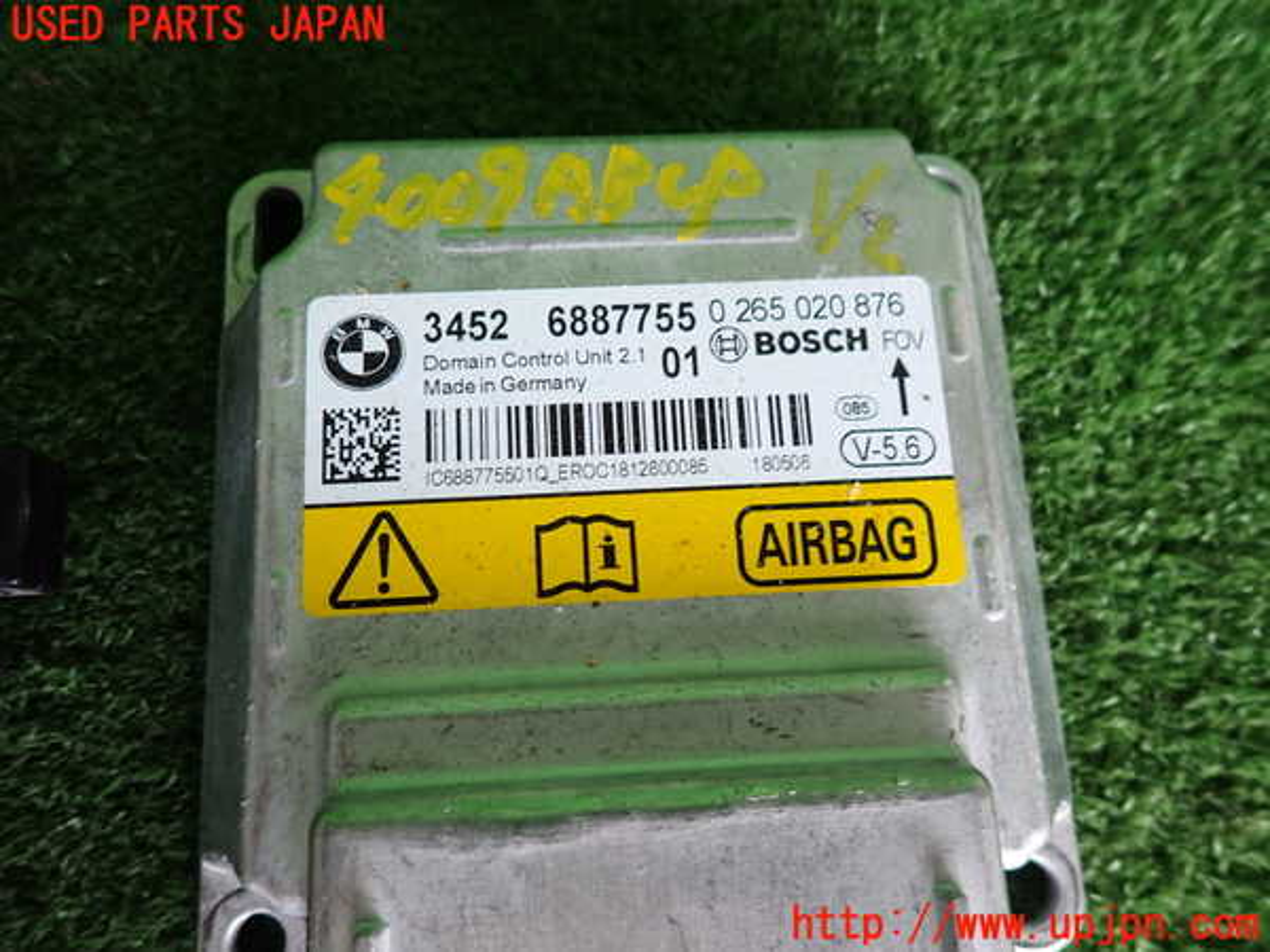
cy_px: 476
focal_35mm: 25
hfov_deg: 69.4
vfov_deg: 54.9
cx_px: 635
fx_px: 917
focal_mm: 4.5
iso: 200
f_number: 2
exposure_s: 1/50
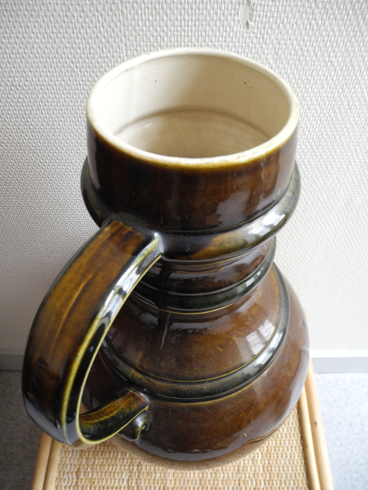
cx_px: 184
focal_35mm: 28
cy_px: 245
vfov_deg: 63.4
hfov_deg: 49.7
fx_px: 397
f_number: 2.8
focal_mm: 6
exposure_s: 1/11.3
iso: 400
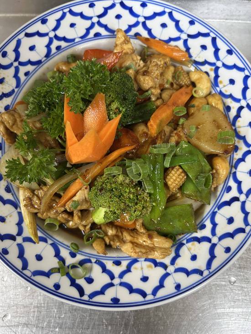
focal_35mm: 26
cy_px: 167
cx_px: 126
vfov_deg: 67.3
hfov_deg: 53.1
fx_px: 251
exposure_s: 1/50
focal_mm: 5.7
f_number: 1.5
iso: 200
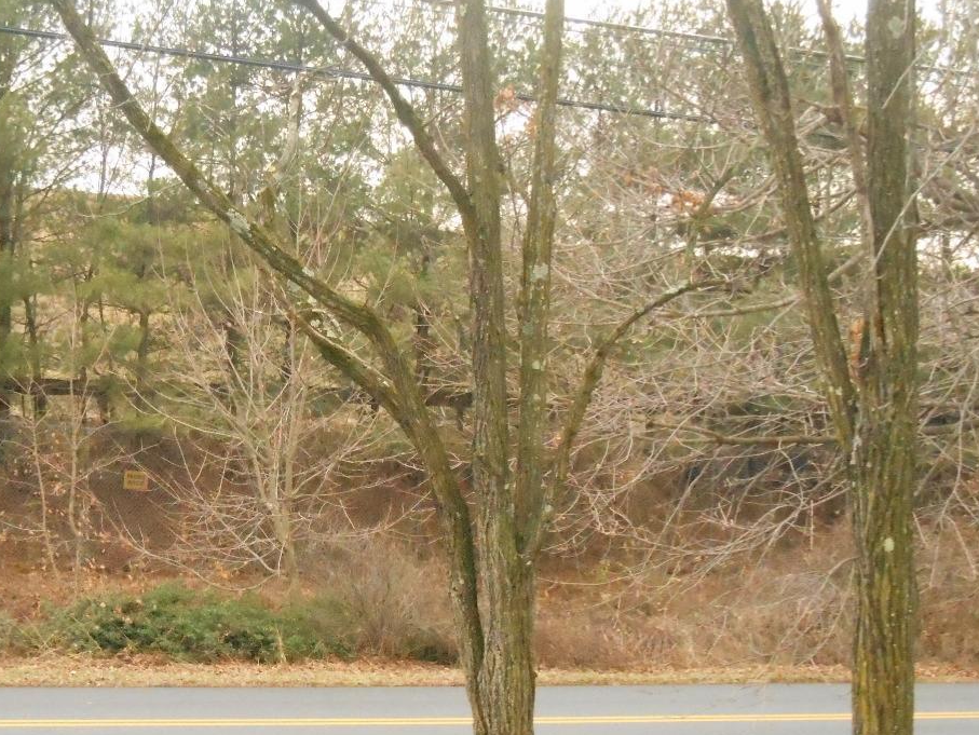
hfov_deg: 26.4
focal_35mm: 73
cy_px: 493
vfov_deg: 20.1
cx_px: 282
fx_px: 2065
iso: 1400
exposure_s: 1/30
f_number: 12.8
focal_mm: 8.3
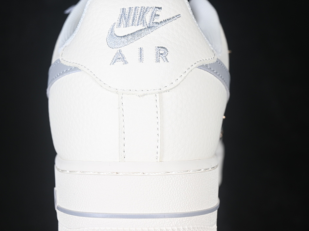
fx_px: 732
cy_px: 116
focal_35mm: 82
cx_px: 143
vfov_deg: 18.0
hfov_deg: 23.8
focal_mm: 50
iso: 160
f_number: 7.1
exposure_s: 1/80
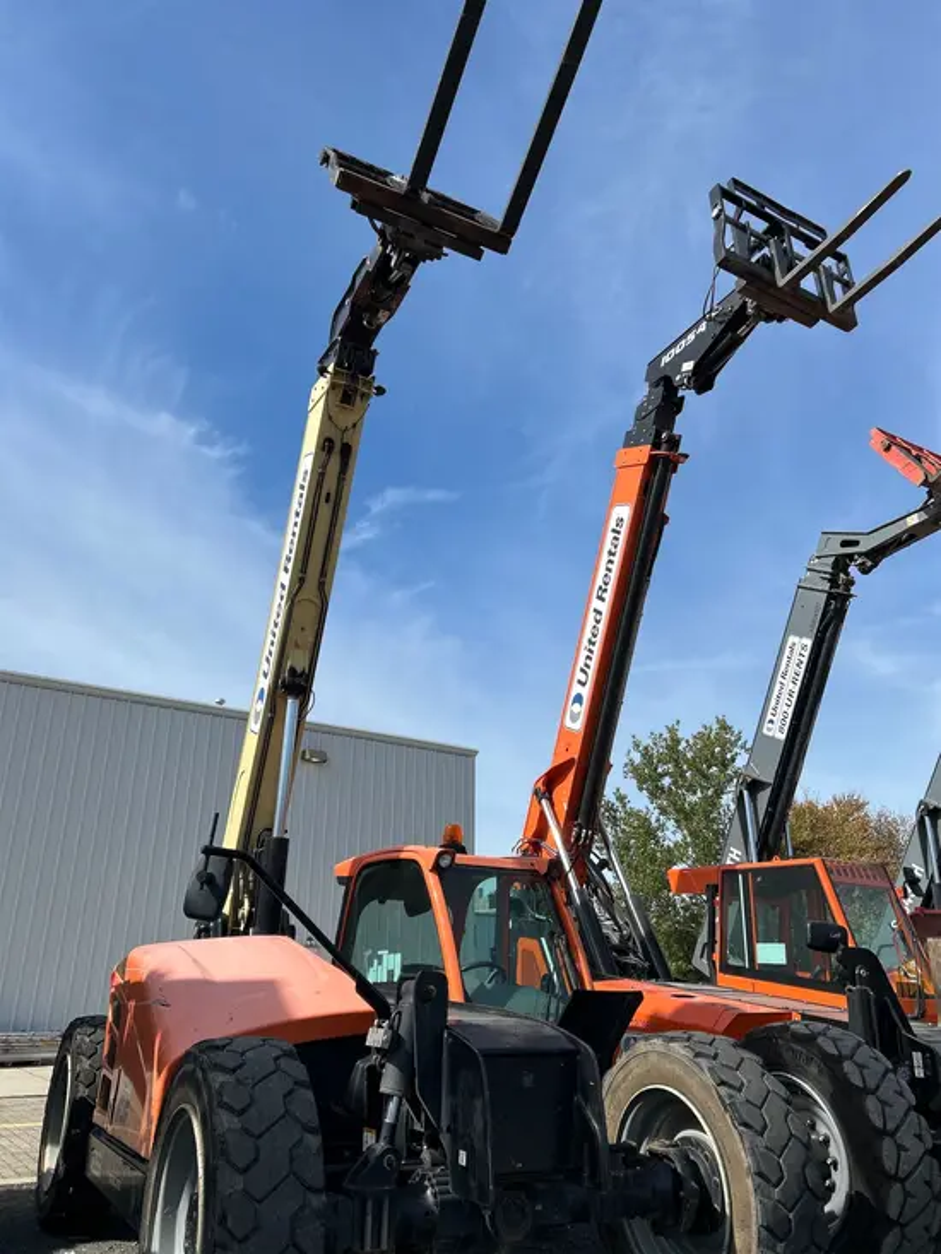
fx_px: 942
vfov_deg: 67.3
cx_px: 470
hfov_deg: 53.1
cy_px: 627
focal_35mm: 26
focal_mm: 5.7
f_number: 1.5
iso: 50
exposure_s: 1/4274
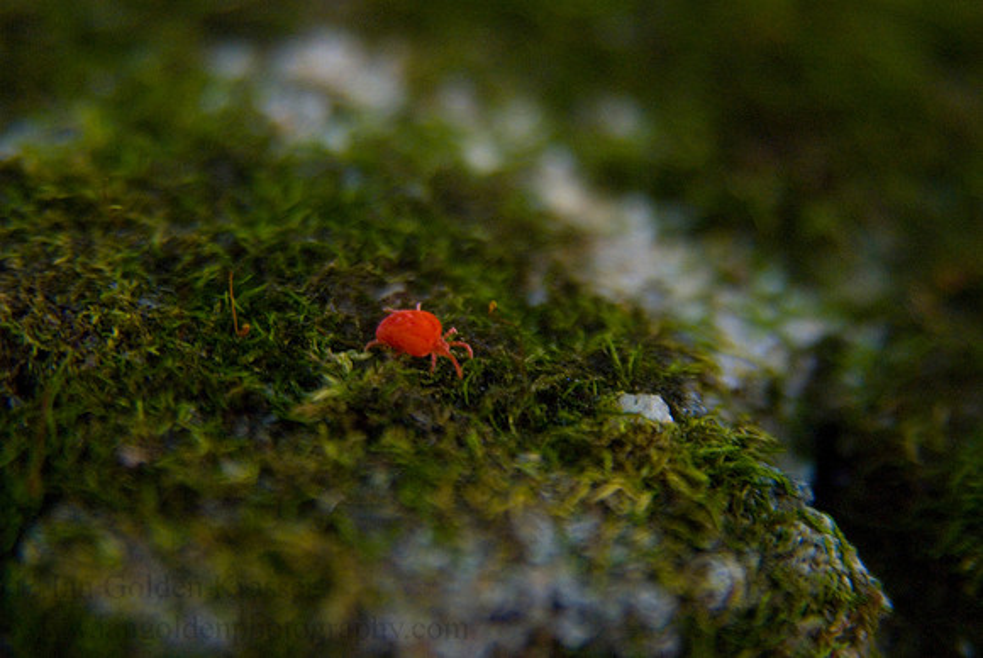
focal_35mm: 128
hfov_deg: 16.0
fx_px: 3499
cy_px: 329
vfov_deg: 10.7
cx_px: 492
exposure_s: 1/60
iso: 3200
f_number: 4
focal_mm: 85
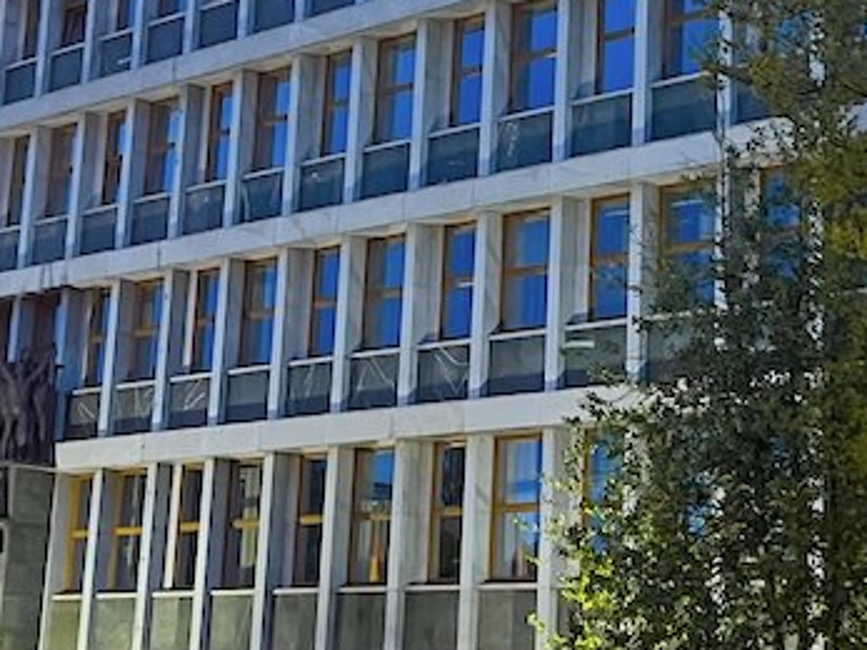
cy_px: 168
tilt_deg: +13.3
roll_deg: -0.6
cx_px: 445
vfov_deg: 16.3
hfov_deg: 21.8
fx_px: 2253
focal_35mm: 90
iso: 500
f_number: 1.5
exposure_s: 1/50
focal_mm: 5.7
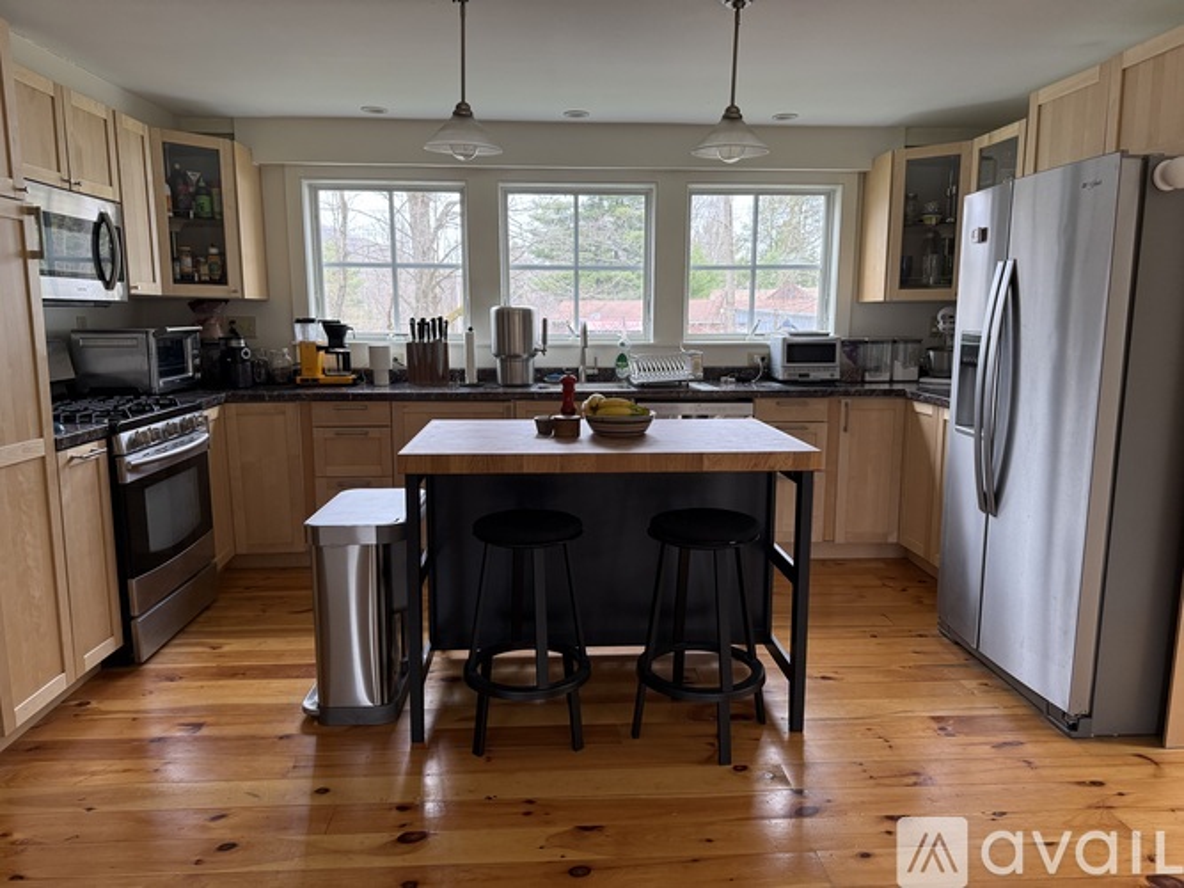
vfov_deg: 56.8
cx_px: 592
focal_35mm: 24
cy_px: 444
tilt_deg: -8.9
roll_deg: -0.3
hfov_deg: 71.6
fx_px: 821
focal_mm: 6.76
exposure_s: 1/116
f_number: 1.78
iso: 200
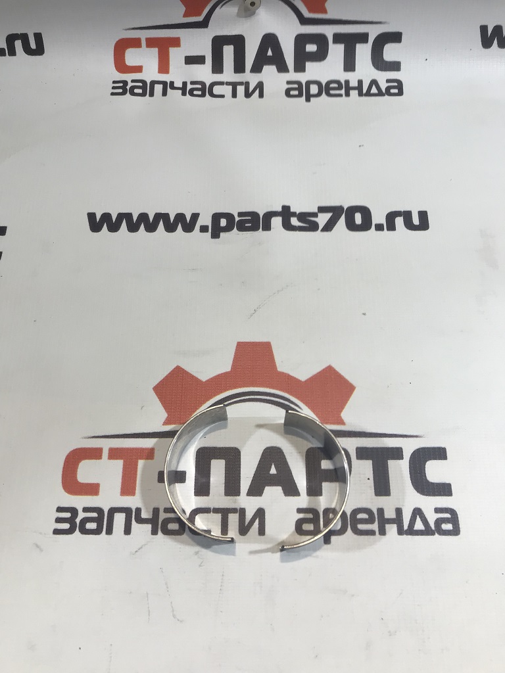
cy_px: 336
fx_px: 545
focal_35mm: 28
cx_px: 252
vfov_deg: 63.4
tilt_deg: -67.0
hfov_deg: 49.7
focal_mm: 3.99
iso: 32
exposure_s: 1/100
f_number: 1.8
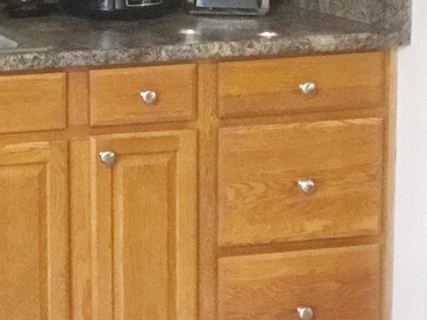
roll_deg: +0.0
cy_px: -25
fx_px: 1345
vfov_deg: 13.3
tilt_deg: -7.2
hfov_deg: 16.3
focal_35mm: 109
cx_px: -234
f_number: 2.4
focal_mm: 3.3
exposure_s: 1/30
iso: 200
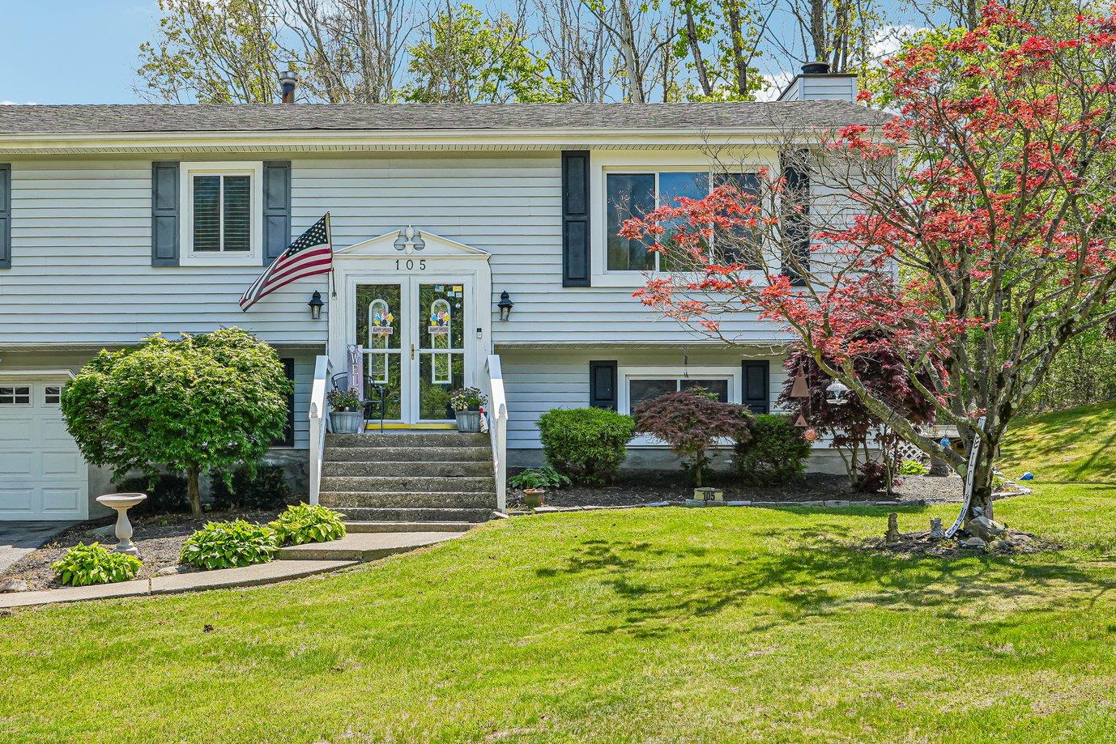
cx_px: 374
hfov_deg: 37.8
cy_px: 326
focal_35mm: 52
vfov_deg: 26.0
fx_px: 1612
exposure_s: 1/160
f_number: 8
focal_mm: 35
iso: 100
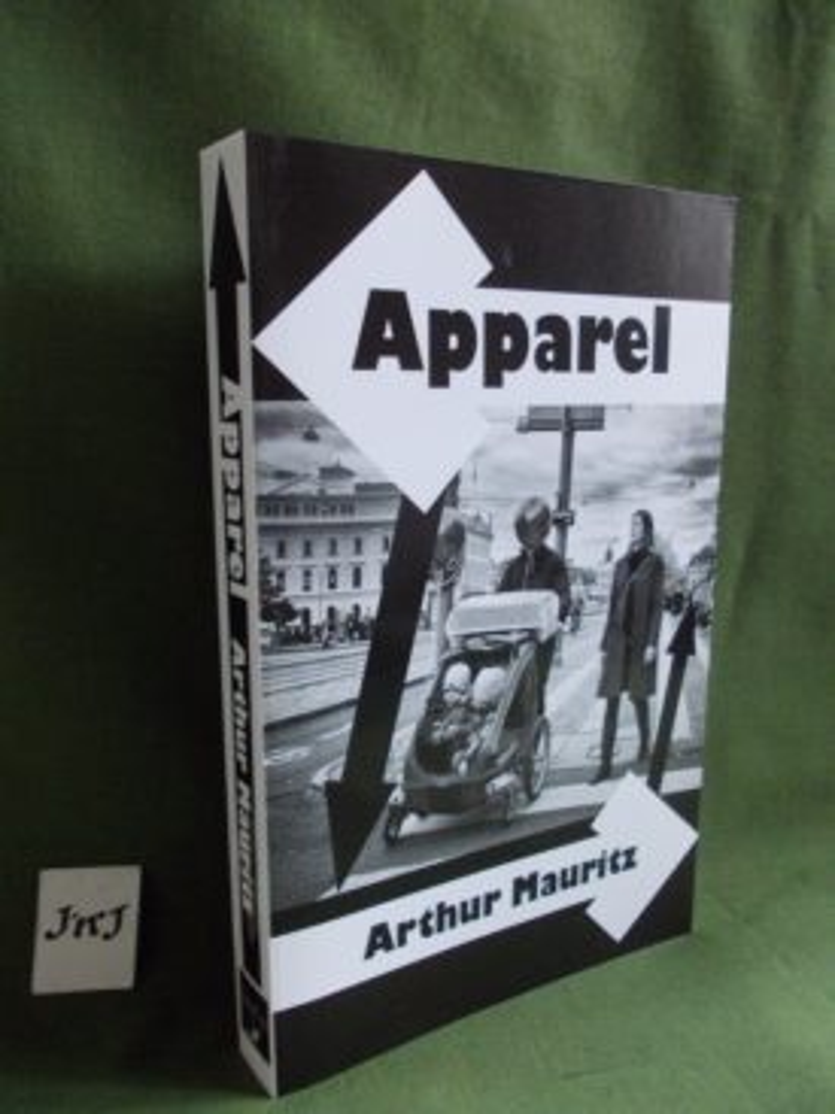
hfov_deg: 49.7
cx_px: 418
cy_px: 557
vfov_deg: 63.5
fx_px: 901
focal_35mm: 28
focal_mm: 4
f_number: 2.7
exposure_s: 1/25
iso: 200
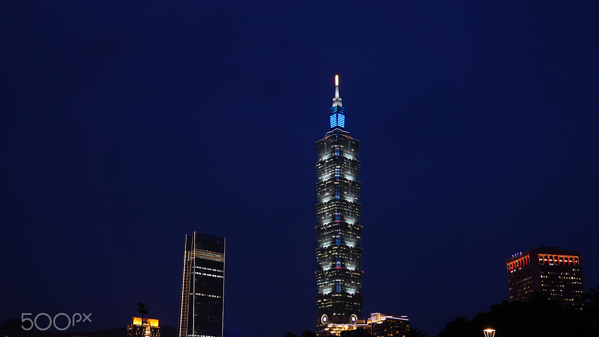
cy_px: 170
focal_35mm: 38
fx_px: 604
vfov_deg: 31.2
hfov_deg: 52.8
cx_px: 300
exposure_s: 1/2
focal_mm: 24
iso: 100
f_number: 2.8
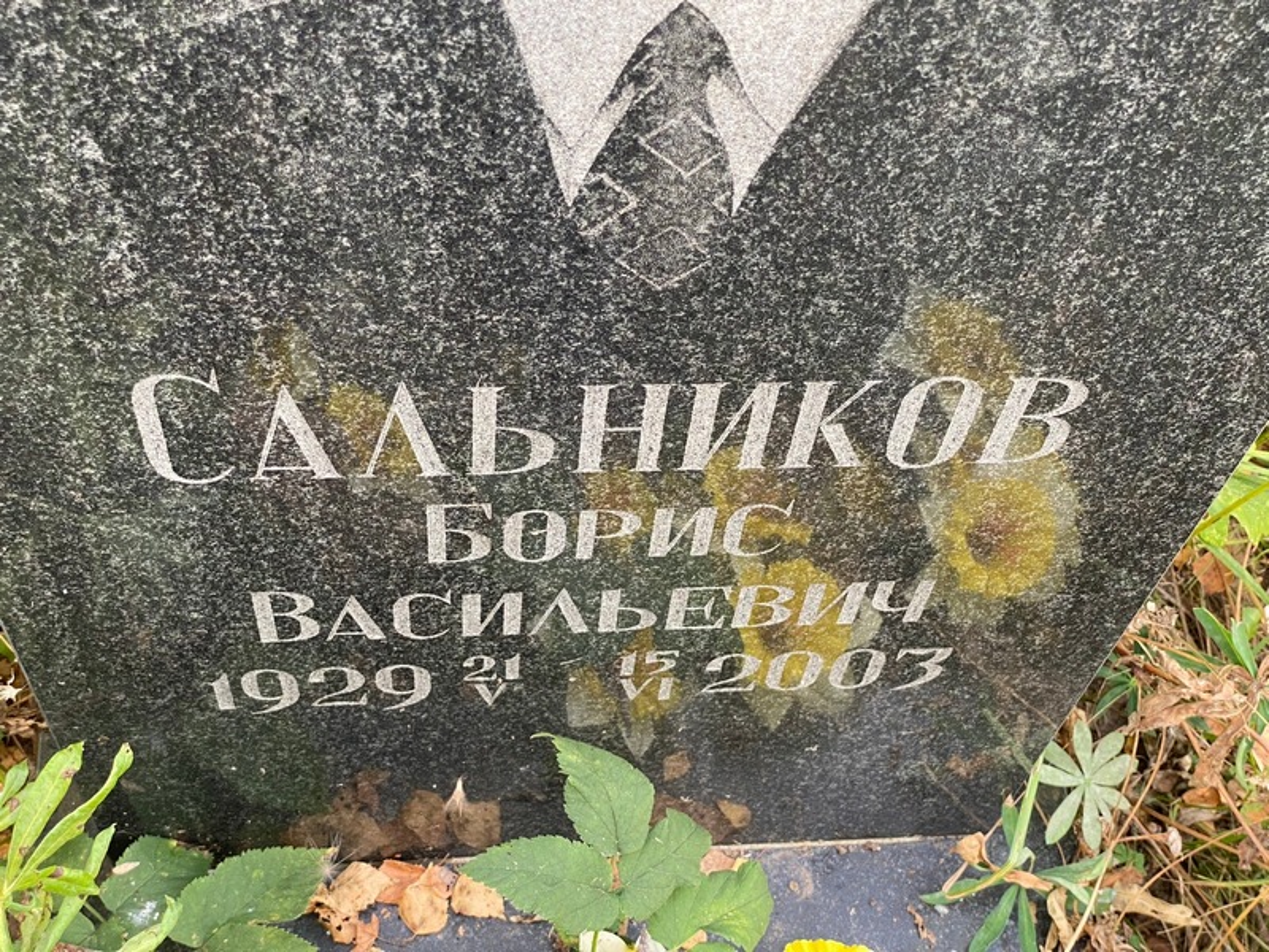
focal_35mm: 52
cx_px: 634
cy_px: 476
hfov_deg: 36.8
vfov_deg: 28.0
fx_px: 1906
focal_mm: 6
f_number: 2
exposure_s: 1/122
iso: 80
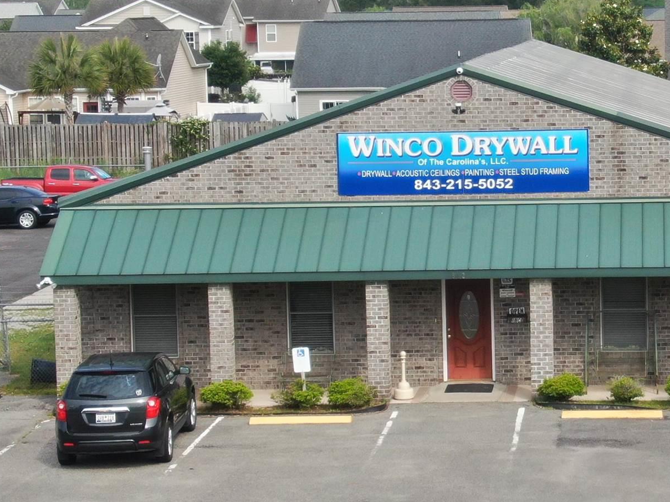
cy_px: 254
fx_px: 2361
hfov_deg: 16.1
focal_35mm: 122
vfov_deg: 12.1
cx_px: 525
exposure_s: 1/400
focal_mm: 8.6
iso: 100
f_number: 3.8
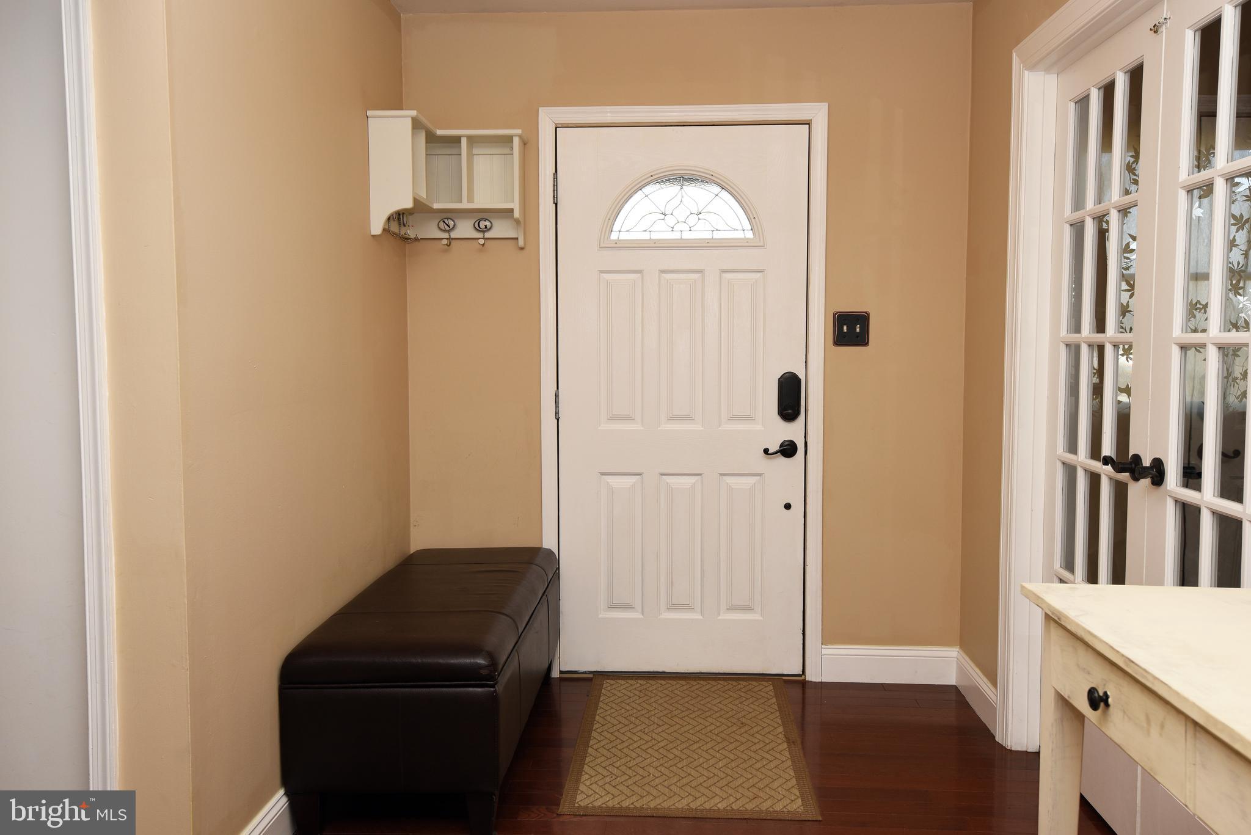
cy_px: 418
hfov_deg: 60.3
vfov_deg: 42.4
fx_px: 1078
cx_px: 626
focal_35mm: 31
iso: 400
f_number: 9
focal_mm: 31
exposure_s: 1/60
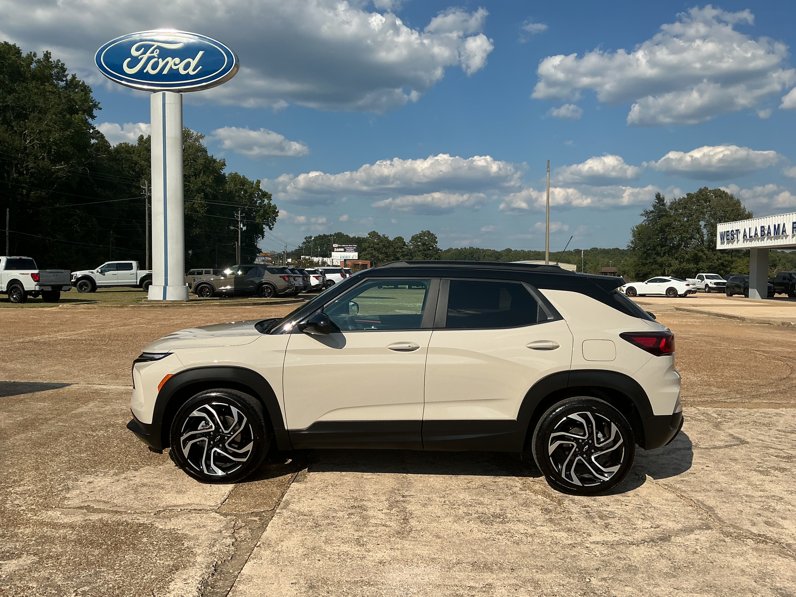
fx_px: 667
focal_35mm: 29
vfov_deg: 48.2
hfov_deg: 61.7
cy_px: 298
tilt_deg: -2.1
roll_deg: +0.0
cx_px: 398
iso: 25
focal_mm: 3
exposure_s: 1/3534
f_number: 1.8
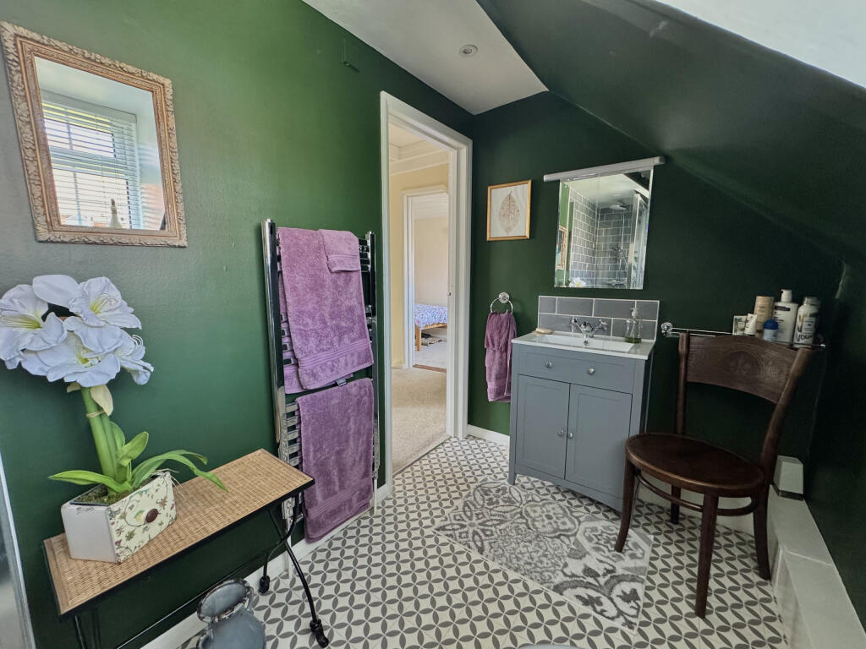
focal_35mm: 14
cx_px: 433
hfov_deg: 102.1
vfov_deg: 85.7
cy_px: 324
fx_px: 350
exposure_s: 1/60
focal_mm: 2.22
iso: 320
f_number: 2.2
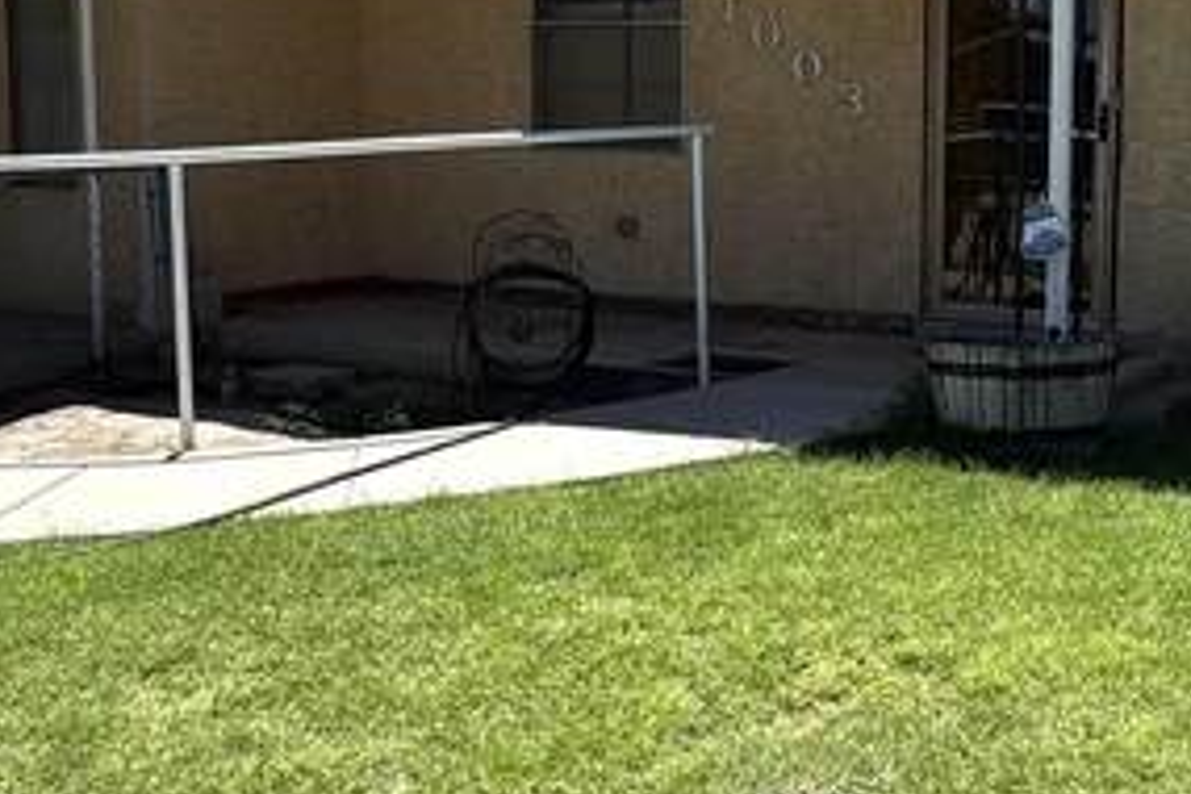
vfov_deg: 27.4
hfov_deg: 38.5
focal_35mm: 49
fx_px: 1621
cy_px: 276
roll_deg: -1.2
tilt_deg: -5.0
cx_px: 990
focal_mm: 2.22
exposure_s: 1/1323
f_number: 2.2
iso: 50
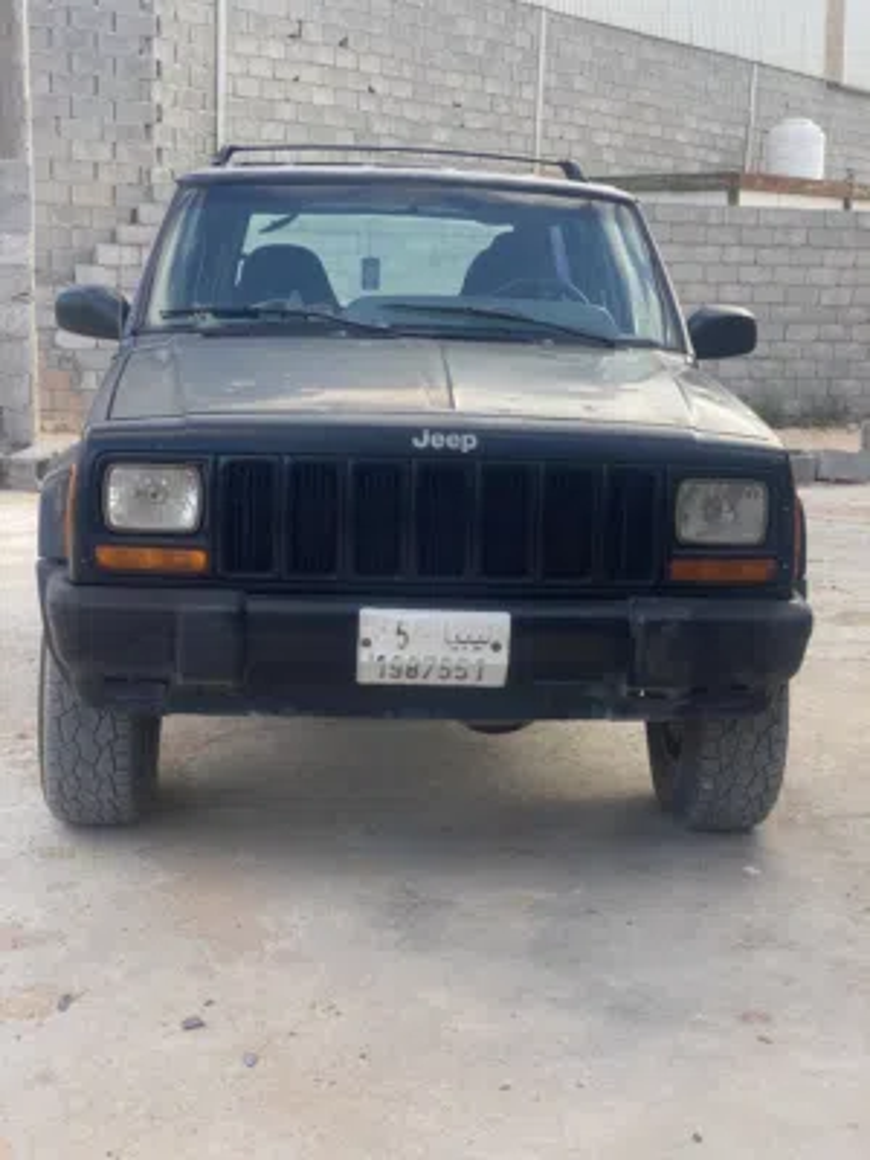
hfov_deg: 28.0
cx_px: 435
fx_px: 1743
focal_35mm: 52
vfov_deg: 36.8
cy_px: 580
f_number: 2
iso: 20
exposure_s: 1/505
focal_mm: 6
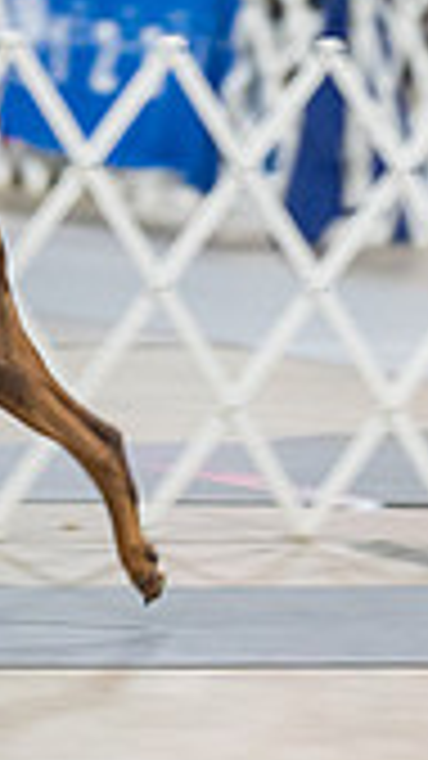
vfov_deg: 4.0
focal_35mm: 536
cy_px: 9
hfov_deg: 2.3
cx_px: -647
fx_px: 10820
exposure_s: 1/160
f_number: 2.8
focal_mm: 128
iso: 2000
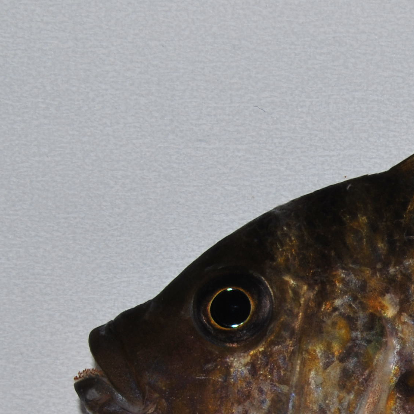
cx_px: 637
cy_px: 431
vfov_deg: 7.2
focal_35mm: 242
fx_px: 3281
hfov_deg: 7.1
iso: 100
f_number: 14
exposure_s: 1/100
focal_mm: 55
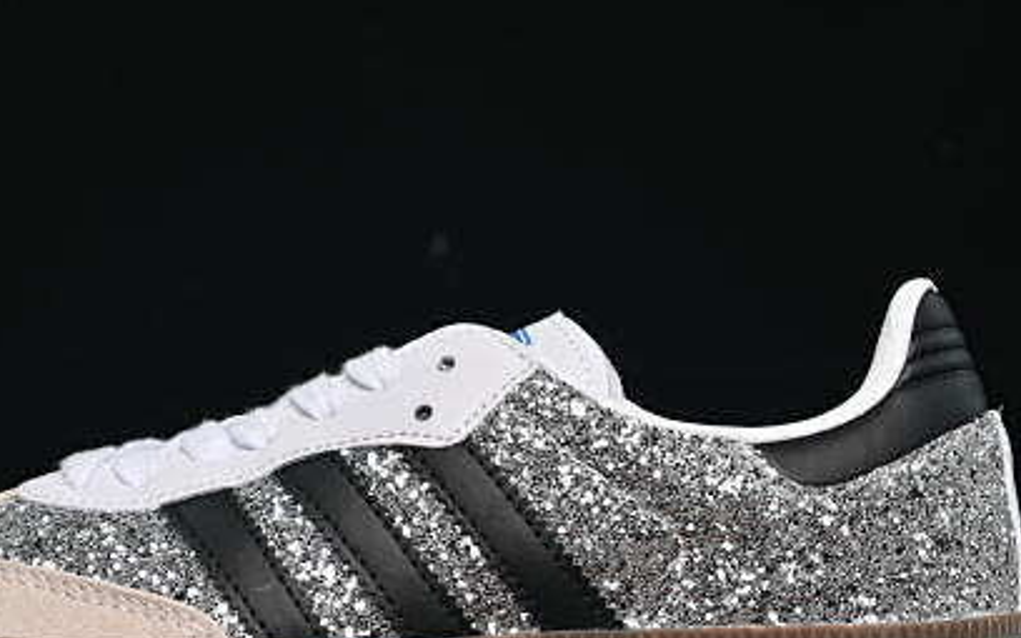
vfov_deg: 8.7
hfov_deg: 13.9
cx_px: 423
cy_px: 334
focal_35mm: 150
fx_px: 4174
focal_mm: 50
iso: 160
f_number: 6.3
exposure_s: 1/40
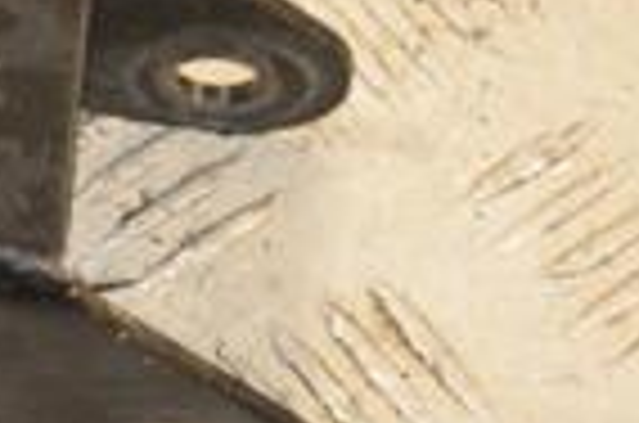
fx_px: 4729
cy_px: 50
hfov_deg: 7.4
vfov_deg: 5.1
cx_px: -630
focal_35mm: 267
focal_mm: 42
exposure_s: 1/200
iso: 800
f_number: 7.1
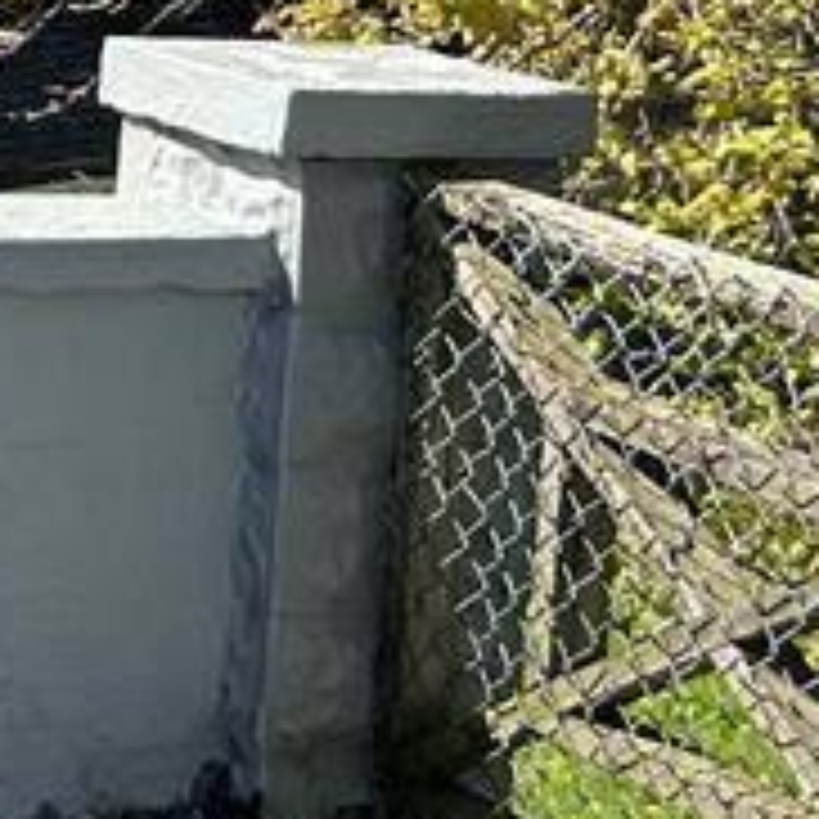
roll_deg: -1.7
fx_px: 3453
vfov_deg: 13.3
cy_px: -86
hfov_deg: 12.0
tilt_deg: -7.7
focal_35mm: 129
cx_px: -850
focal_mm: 5.7
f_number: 1.5
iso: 50
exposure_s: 1/1280
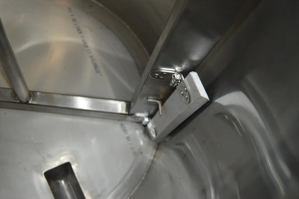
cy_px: 100
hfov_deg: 38.9
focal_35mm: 51
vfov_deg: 26.4
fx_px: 423
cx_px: 150
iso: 2000
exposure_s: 1/60
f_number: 4.5
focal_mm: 34
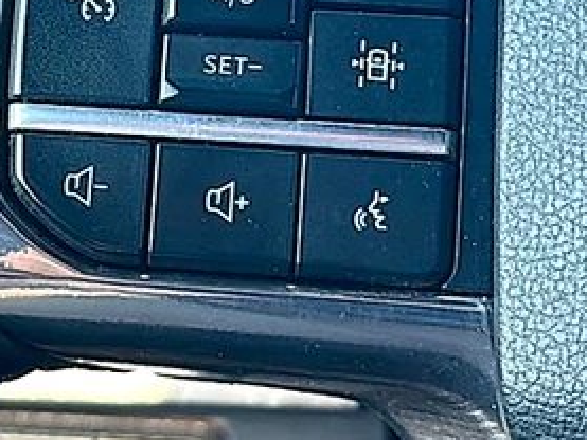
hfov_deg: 21.4
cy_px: 84
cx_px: 180
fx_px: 1544
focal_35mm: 91
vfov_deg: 16.1
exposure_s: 1/135
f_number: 1.78
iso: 100
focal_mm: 6.86
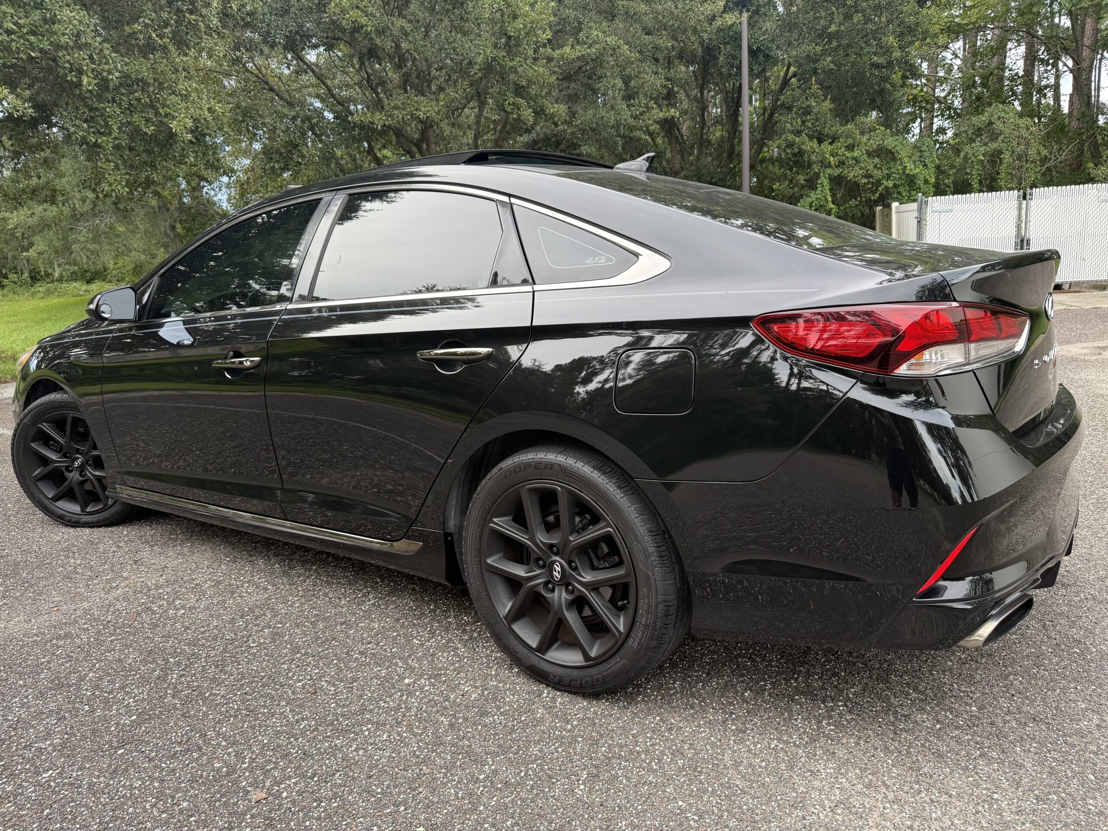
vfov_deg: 56.8
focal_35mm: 24
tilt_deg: -11.0
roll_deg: +2.5
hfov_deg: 71.6
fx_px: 768
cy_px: 416
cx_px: 554
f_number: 1.78
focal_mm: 6.76
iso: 100
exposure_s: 1/363
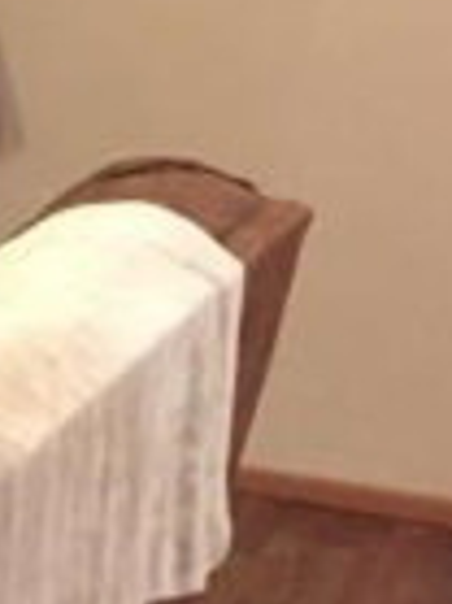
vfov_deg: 14.7
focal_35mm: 134
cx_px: -908
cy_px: 269
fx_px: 2337
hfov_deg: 9.0
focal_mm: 4.15
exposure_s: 1/20
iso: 250
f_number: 2.2
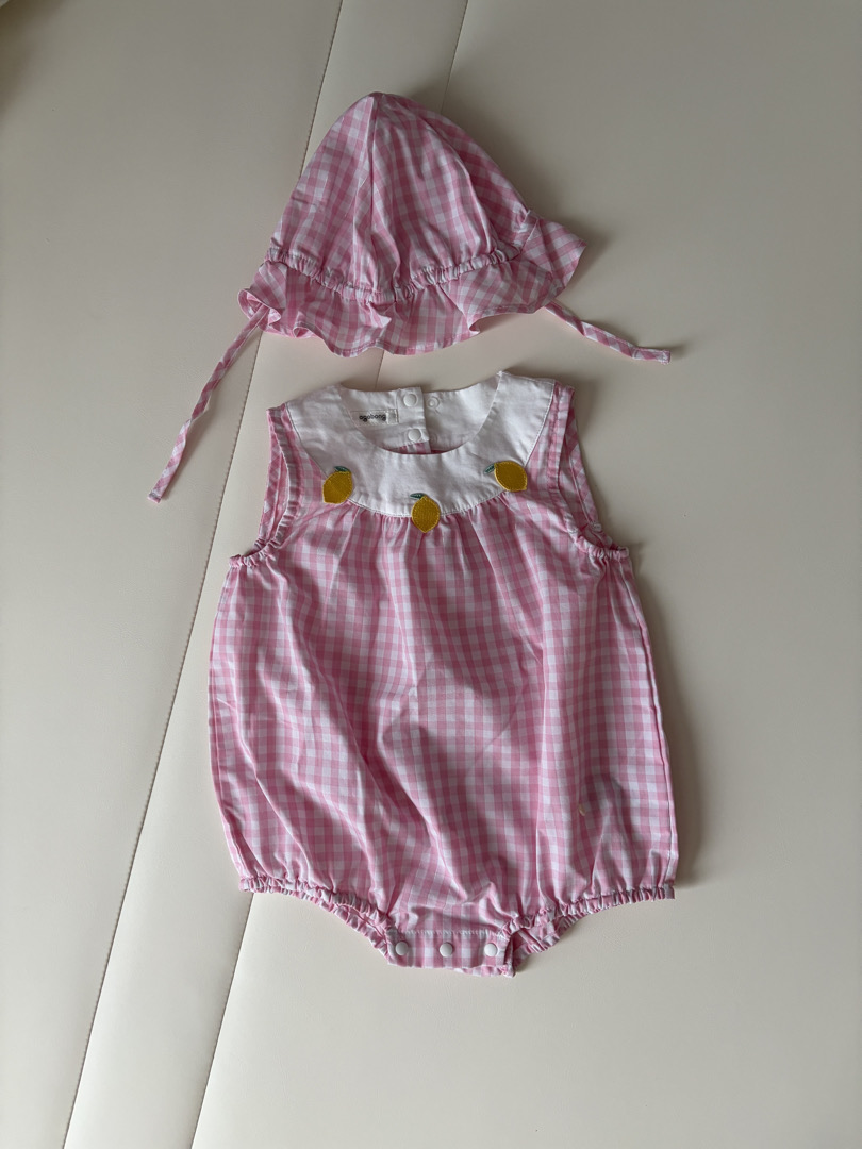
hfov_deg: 53.1
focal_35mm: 26
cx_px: 431
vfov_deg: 67.3
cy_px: 574
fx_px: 863
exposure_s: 1/60
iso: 160
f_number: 1.6
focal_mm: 5.96
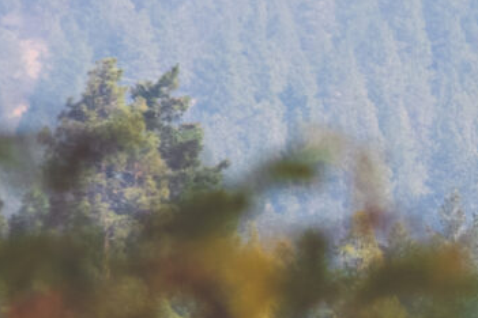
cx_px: 1697
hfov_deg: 1.6
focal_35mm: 1313
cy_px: 440
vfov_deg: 1.0
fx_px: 17432
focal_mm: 120
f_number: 8
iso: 320
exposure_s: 1/250
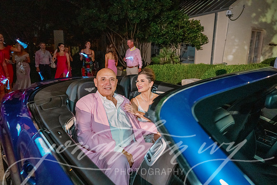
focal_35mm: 24
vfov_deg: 53.2
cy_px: 92
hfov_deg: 73.7
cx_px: 138
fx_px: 185
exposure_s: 1/125
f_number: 3.5
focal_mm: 24
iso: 4000
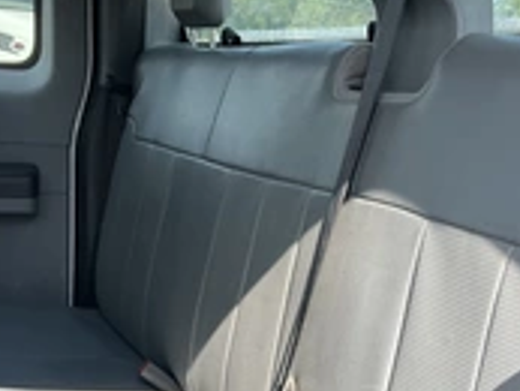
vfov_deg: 21.7
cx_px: 289
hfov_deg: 28.9
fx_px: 1007
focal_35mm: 67
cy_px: 313
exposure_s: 1/397
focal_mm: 3
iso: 25
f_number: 1.8
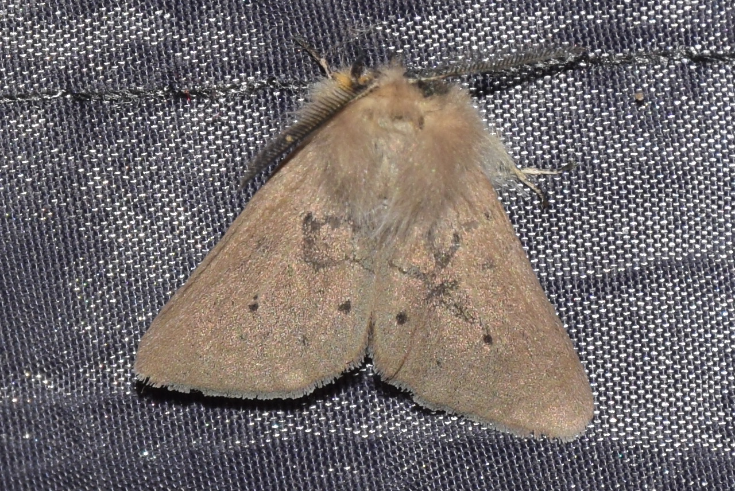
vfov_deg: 6.6
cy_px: 246
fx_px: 4291
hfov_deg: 9.8
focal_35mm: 210
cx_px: 368
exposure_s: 1/160
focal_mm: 140
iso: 100
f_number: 13
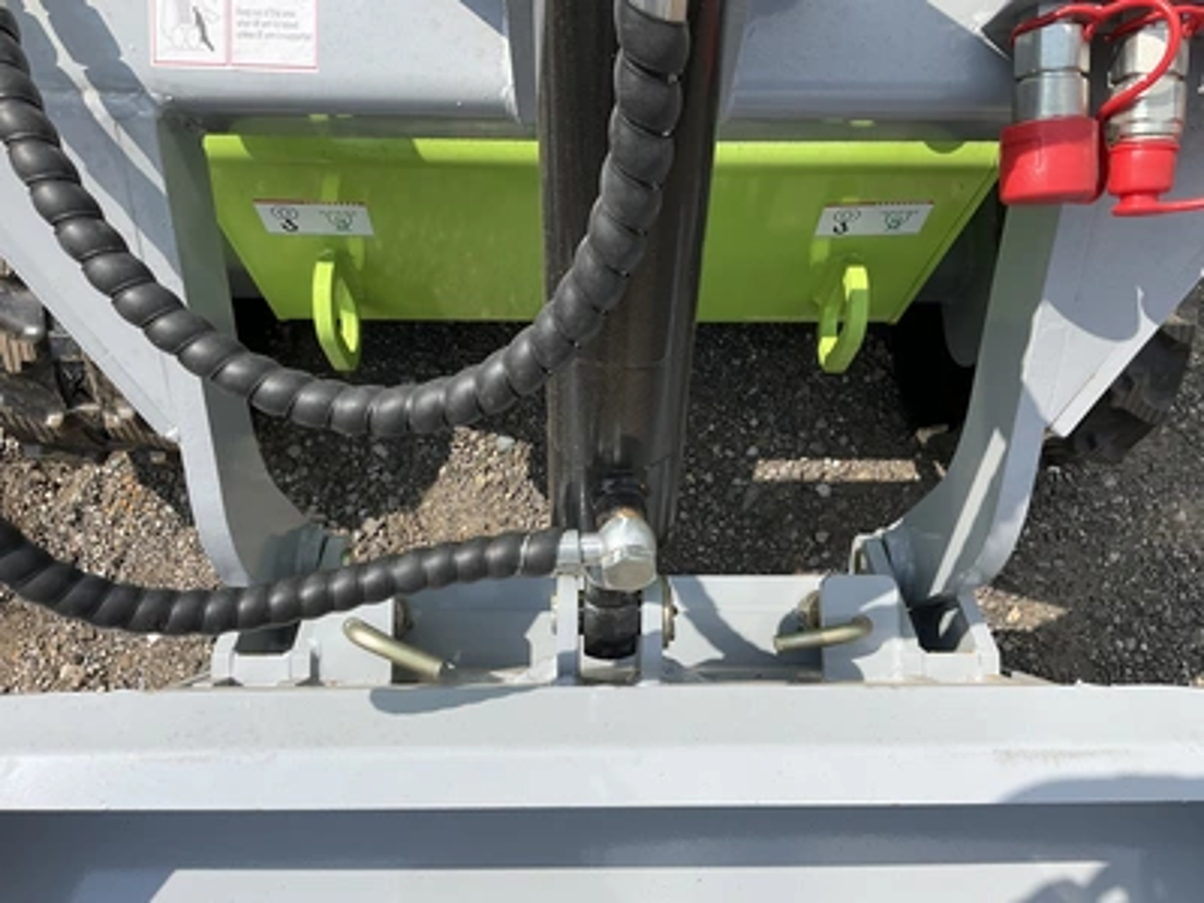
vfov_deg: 48.2
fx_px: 1009
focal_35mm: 29
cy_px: 452
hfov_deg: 61.7
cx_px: 602
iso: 25
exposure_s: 1/1848
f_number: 1.8
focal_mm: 3
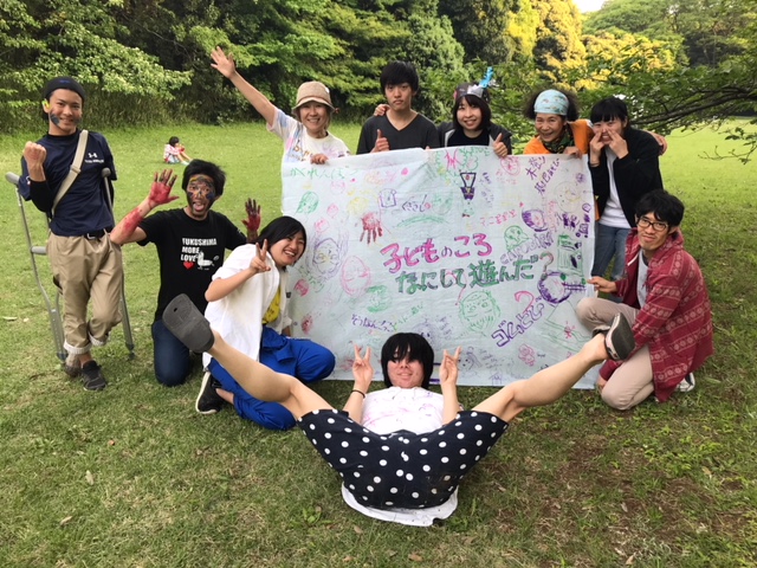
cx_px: 378
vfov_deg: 49.7
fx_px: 612
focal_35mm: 28
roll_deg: -2.6
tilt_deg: -17.2
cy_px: 284
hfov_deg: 63.4
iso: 20
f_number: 1.8
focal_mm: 3.99
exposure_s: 1/134
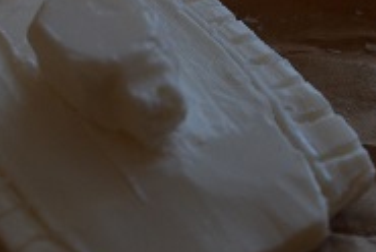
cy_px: 96
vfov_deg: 10.1
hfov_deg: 15.0
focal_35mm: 136
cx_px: 268
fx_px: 1423
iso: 400
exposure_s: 1/40
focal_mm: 28
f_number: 4.5
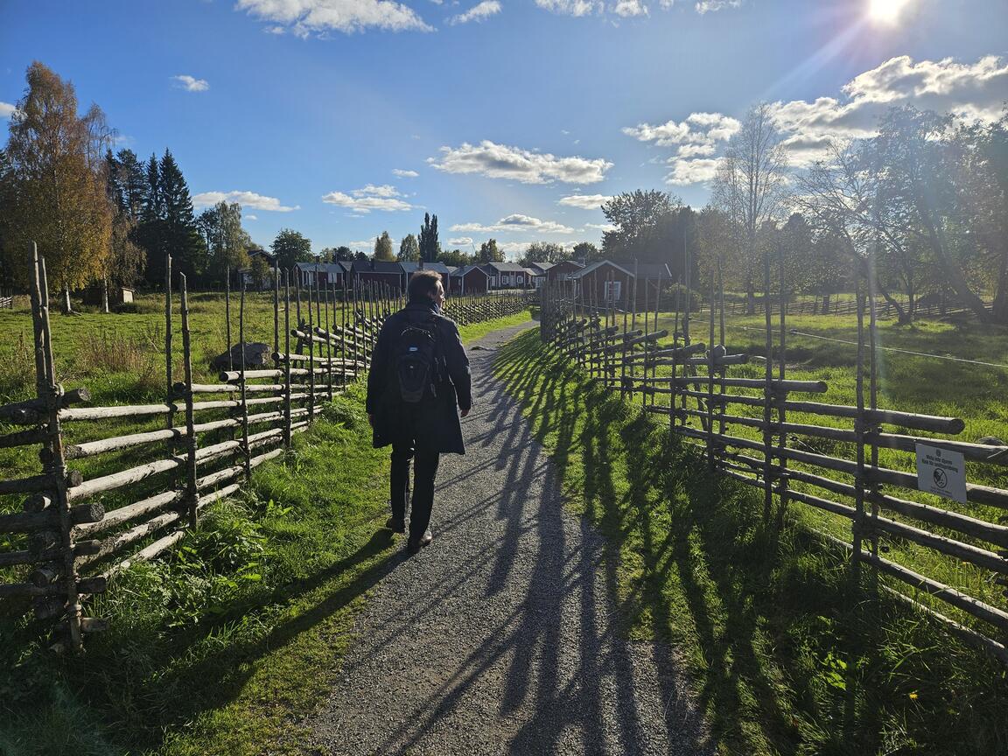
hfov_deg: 73.9
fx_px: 670
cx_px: 504
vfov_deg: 58.9
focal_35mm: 23
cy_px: 378
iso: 25
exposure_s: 1/3647
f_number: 1.8
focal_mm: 5.4
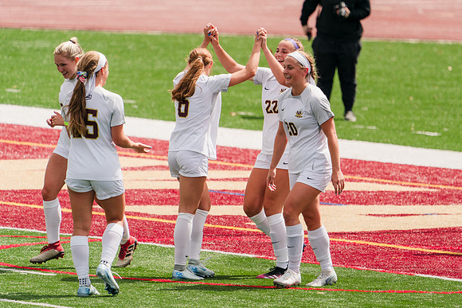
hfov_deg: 2.8
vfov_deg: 1.9
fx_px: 9376
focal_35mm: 730
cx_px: 281
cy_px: 121
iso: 320
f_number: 6.3
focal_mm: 600
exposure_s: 1/1600
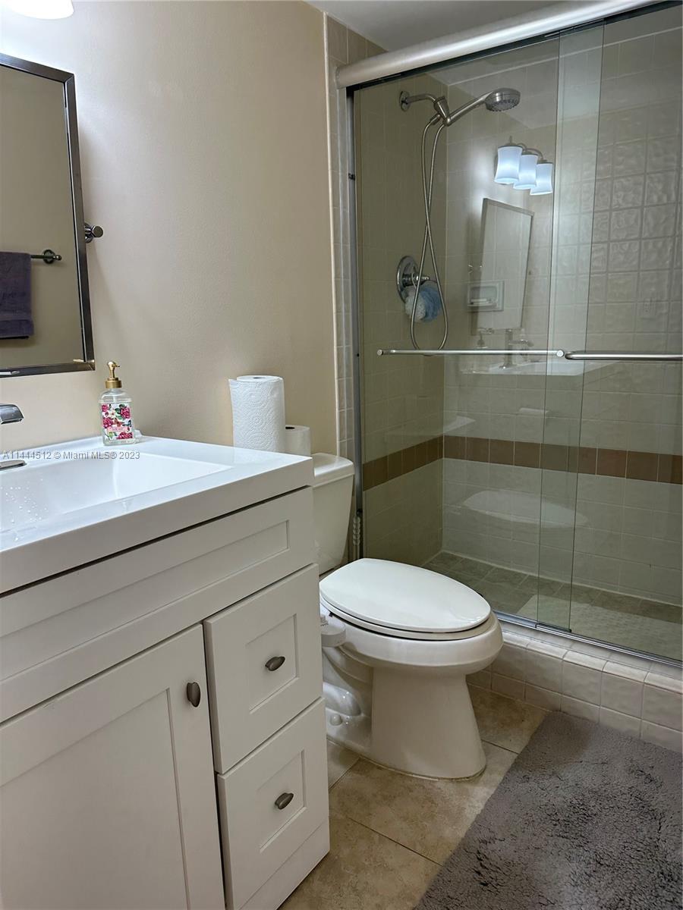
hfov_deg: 56.8
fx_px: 631
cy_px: 455
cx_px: 342
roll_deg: +1.6
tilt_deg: -12.2
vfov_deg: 71.6
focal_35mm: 24
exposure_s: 1/120
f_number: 1.78
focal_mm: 6.86
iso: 100
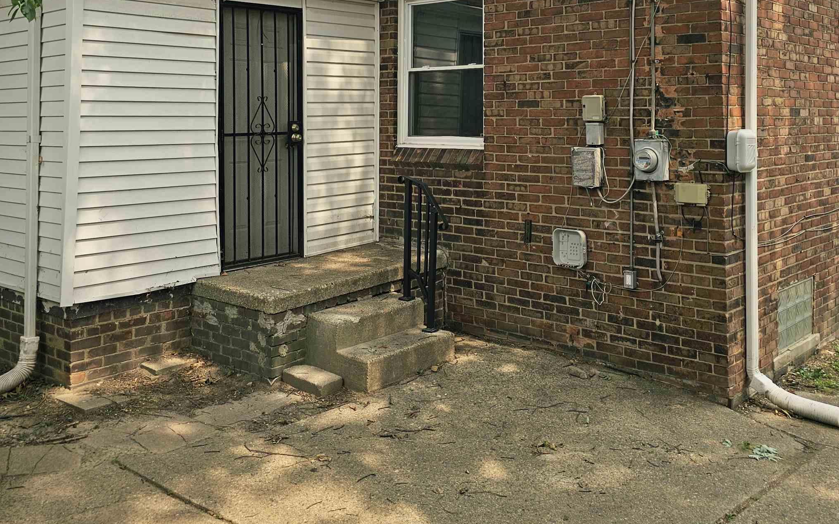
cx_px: 437
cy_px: 83
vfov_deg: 33.2
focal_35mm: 37
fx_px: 846
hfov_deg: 52.7
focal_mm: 6.3
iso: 10
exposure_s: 1/302
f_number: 1.7
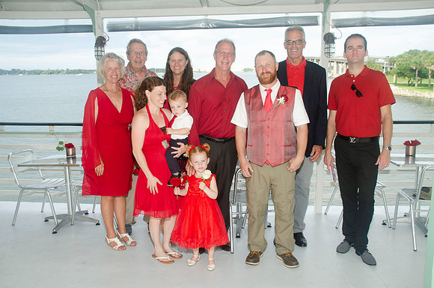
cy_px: 144
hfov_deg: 62.0
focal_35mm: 30
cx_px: 217
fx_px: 361
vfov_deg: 43.4
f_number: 5.6
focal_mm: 20
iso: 100
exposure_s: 1/250
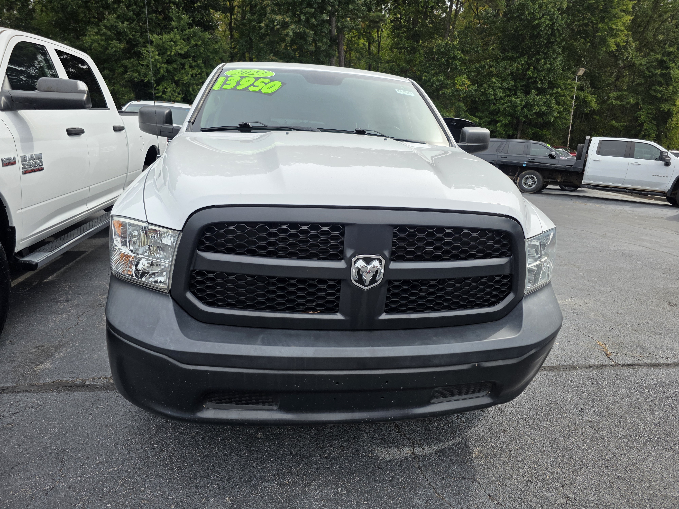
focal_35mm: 23
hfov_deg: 73.9
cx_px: 340
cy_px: 254
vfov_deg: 58.9
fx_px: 451
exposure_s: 1/3436
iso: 80
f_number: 1.7
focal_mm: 6.3
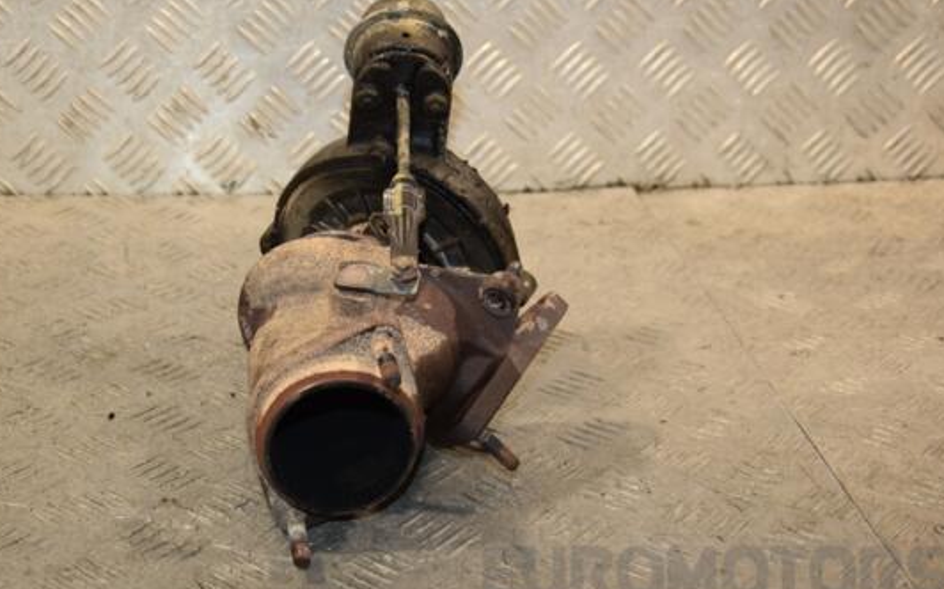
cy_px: 337
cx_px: 449
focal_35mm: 69
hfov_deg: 29.8
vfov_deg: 18.8
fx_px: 1774
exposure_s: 1/200
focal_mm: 40
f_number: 5.6
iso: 800
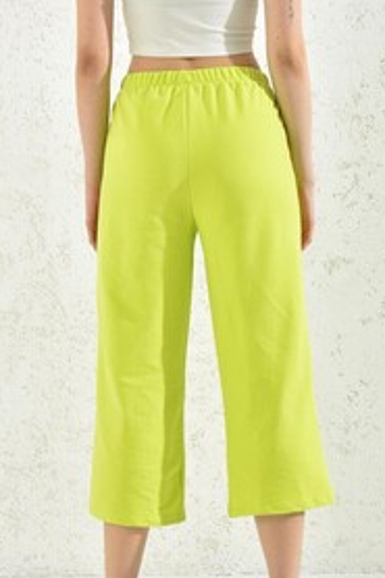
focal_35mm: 107
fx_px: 1718
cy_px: 177
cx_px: 204
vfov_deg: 19.0
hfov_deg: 12.8
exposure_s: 1/160
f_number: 7.1
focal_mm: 55
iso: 100
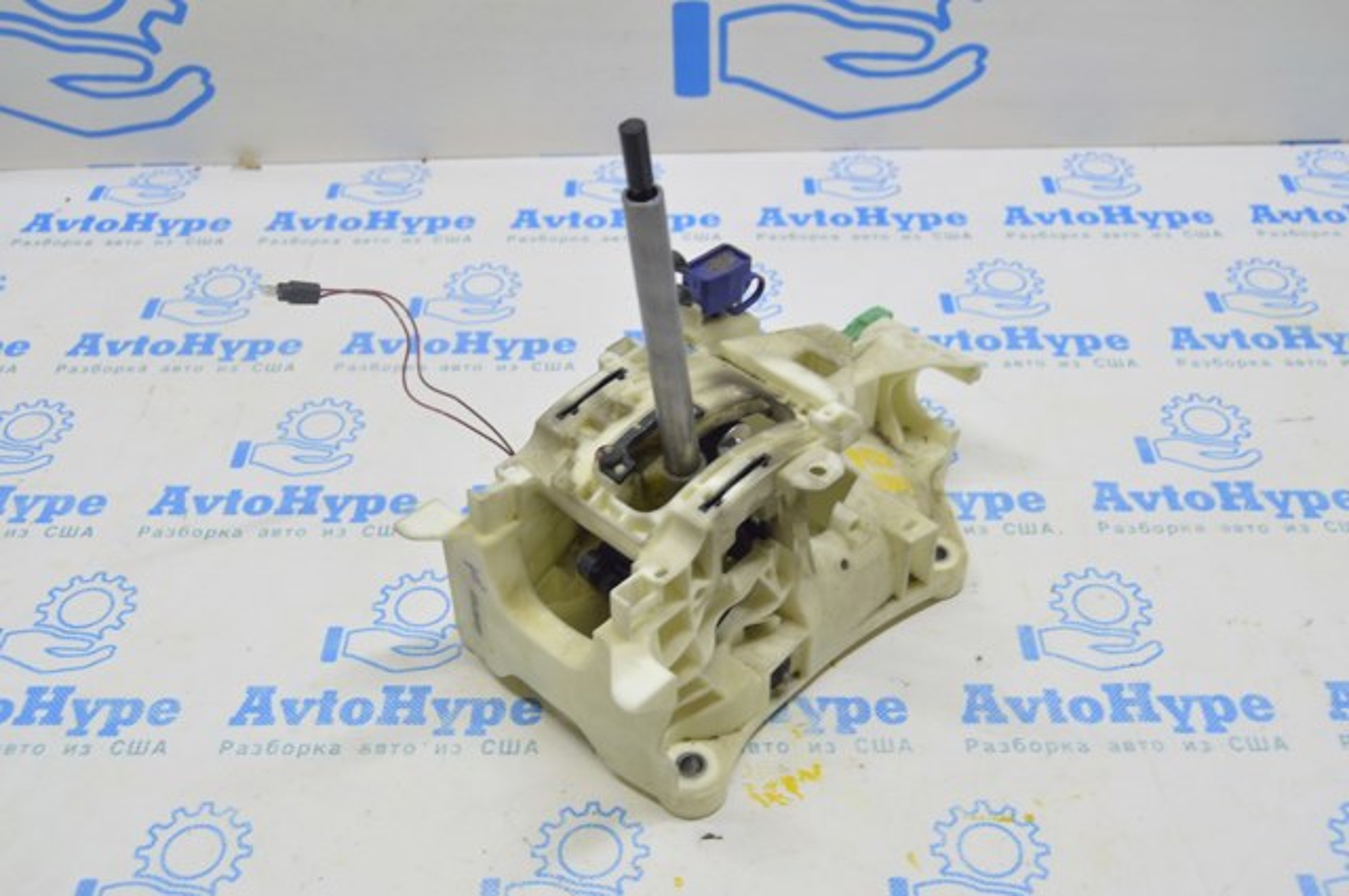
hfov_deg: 53.2
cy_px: 448
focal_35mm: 36
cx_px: 674
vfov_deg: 36.8
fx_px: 1347
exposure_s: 1/20
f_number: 5.6
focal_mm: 24
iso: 400
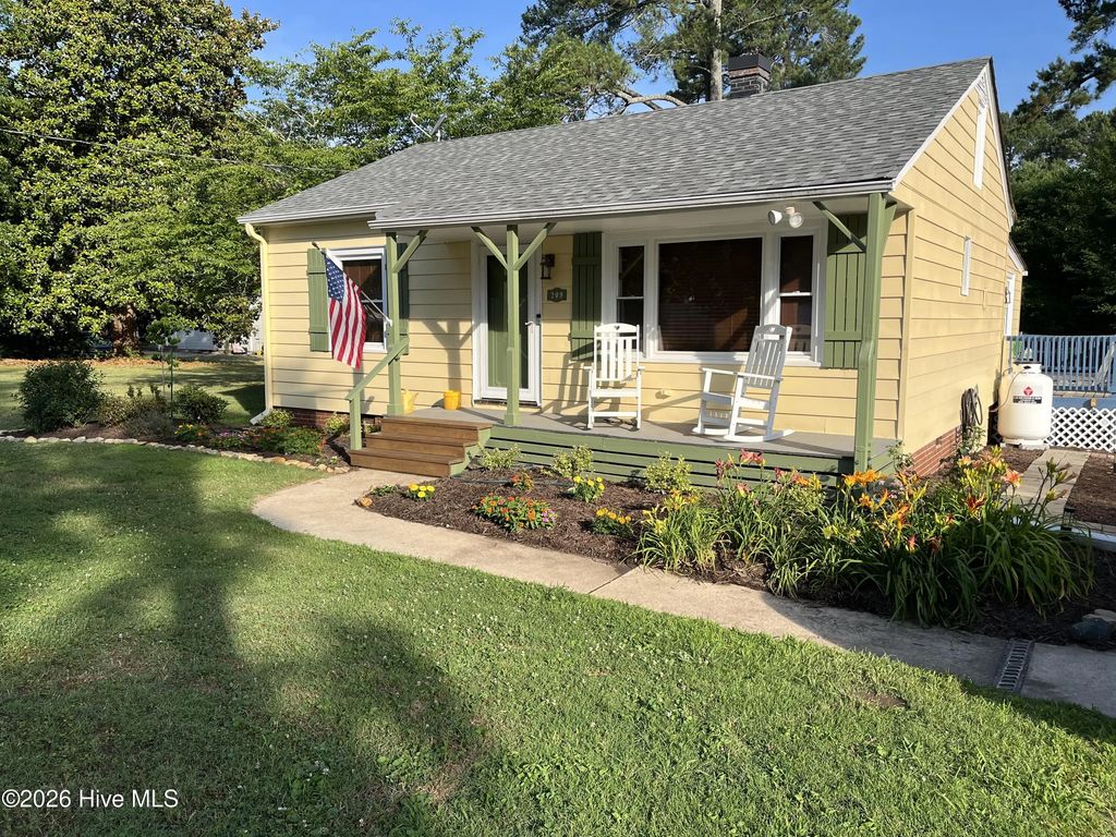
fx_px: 838
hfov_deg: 67.3
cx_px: 558
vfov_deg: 53.1
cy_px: 418
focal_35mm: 26
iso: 50
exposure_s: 1/2137
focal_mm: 5.1
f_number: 1.6
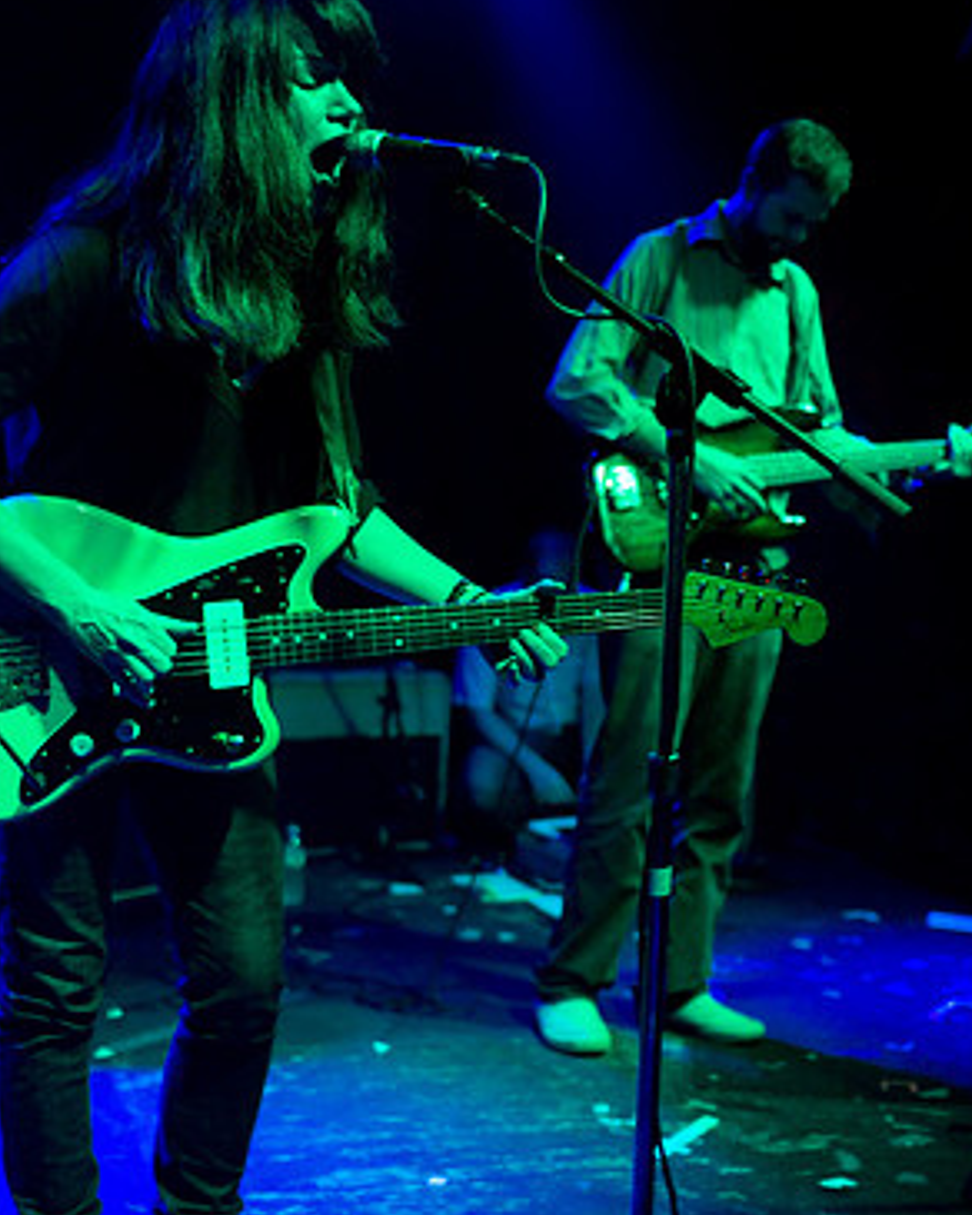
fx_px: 1870
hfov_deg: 29.1
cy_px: 563
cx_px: 494
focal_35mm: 52
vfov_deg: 36.0
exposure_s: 1/60
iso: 1000
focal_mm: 30
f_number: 1.8
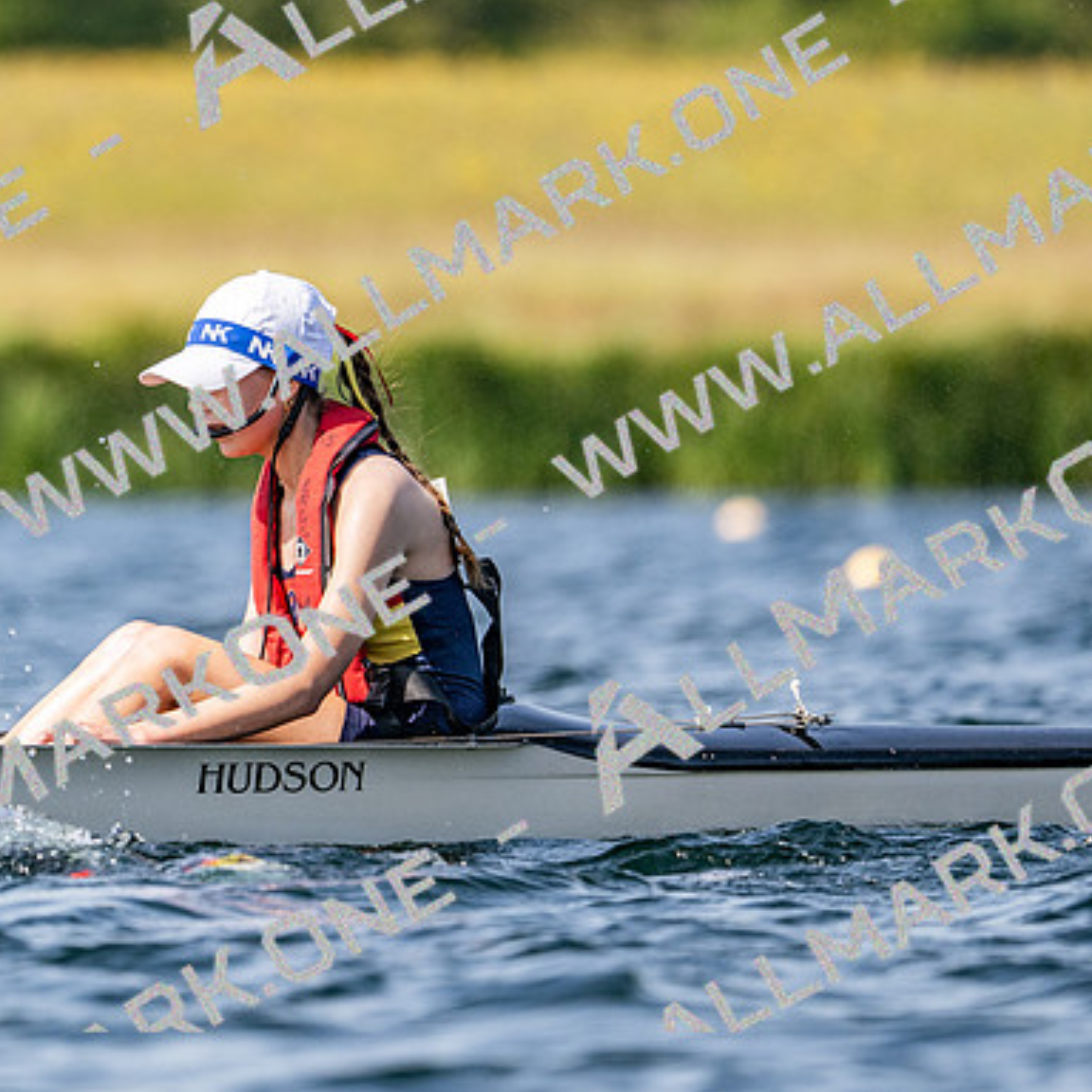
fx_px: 27482
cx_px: 344
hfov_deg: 2.3
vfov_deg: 2.3
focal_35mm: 770
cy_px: 546
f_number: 4.5
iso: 220
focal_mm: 400
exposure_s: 1/2500
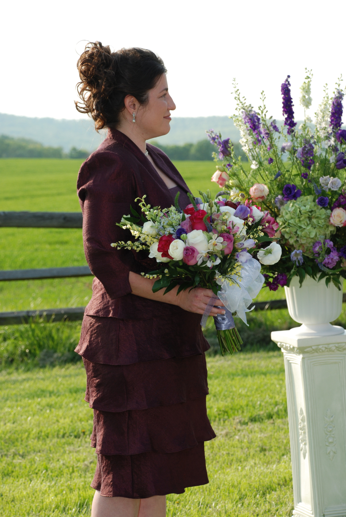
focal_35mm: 105
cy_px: 258
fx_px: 1509
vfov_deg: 19.4
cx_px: 173
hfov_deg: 13.1
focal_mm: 70
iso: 140
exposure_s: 1/125
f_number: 5.6
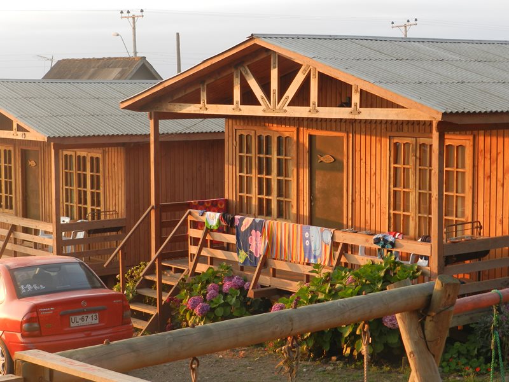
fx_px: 1118
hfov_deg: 25.7
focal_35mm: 76
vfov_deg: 19.4
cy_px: 191
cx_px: 254
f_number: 4.8
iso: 160
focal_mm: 13.5
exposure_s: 1/50
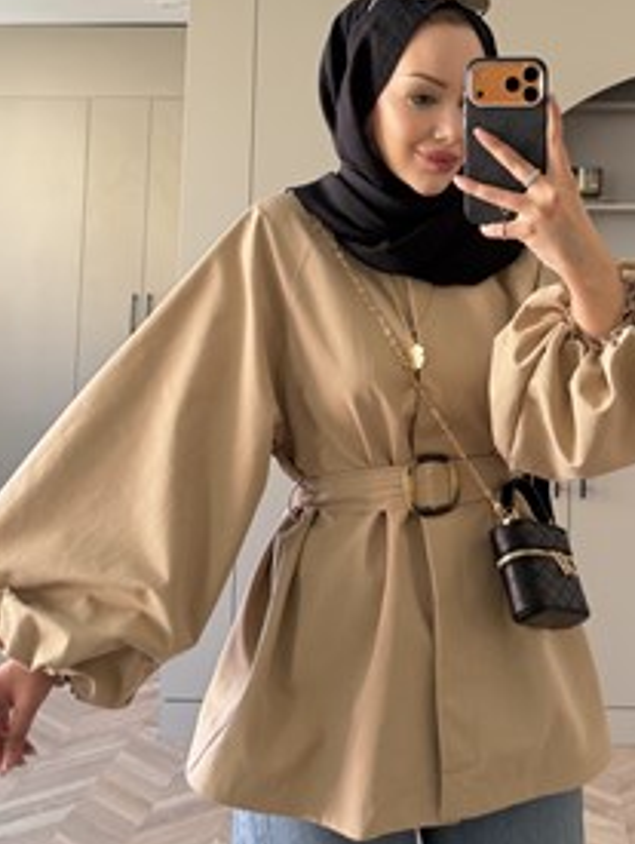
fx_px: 878
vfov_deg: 51.2
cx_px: 448
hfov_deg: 39.0
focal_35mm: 36
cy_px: 376
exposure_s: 1/121
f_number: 1.78
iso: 125
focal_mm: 6.76
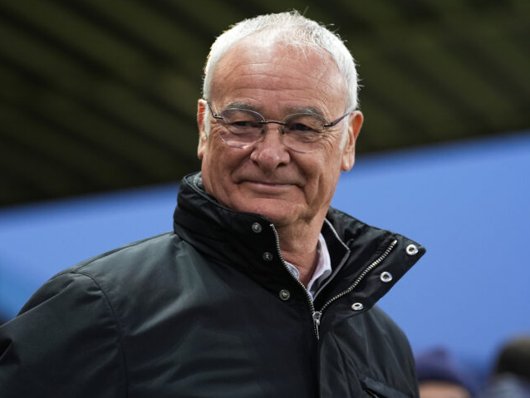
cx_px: 263
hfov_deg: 13.6
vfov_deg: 10.2
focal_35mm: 145
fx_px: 2221
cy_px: 197
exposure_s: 1/400
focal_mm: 125
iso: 2000
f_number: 3.5
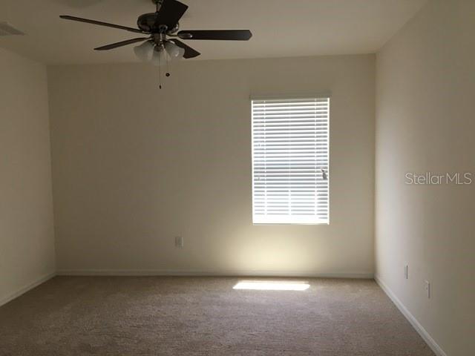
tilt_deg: -4.1
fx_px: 398
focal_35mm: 29
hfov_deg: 61.7
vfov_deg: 48.2
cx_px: 238
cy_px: 178
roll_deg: +1.3
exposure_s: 1/30
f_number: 2.2
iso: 50
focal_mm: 4.15
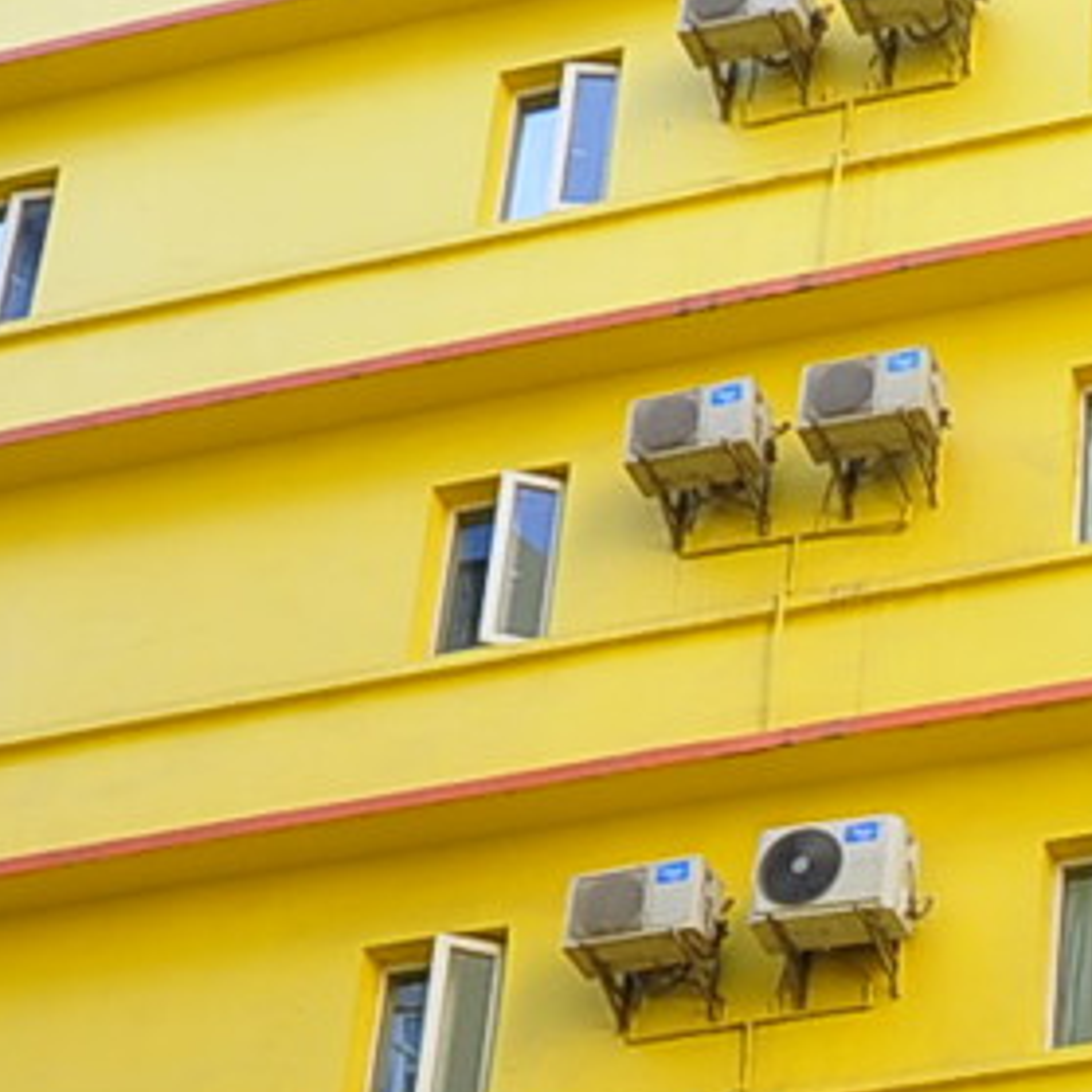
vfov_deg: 17.2
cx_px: 1689
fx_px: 3165
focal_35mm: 89
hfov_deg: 17.4
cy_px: 1757
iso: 200
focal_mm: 11
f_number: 8
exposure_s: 1/20
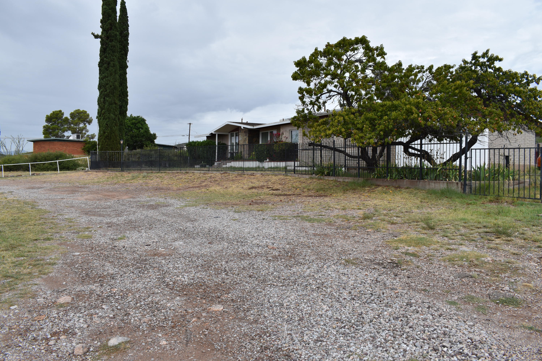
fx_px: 452
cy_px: 180
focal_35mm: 30
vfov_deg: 43.6
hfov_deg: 61.9
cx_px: 271
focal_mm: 20
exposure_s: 1/250
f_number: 8
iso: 100
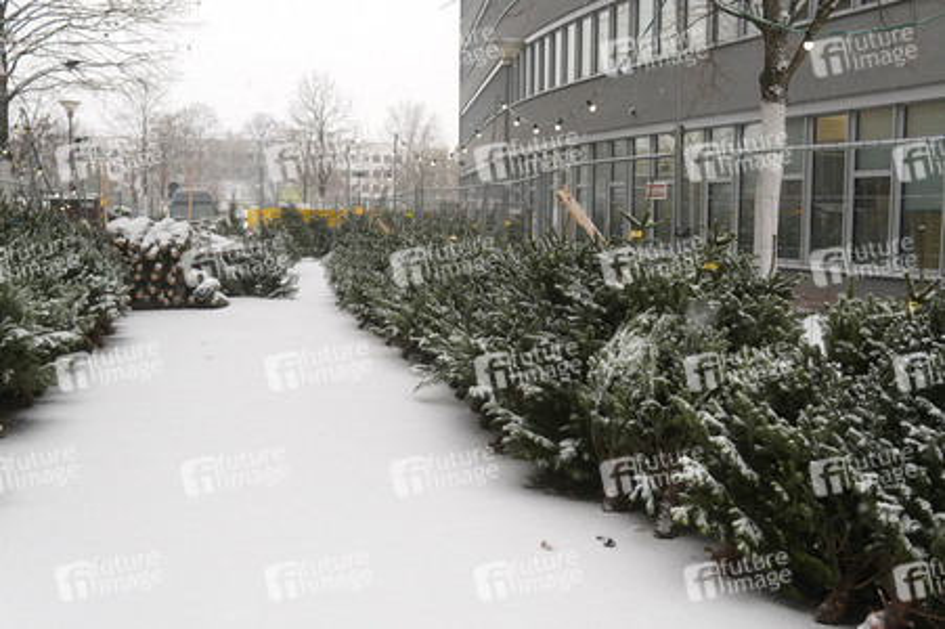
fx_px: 1180
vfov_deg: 29.8
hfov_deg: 43.6
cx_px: 472
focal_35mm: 45
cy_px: 314
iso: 640
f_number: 4.5
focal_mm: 30
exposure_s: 1/400
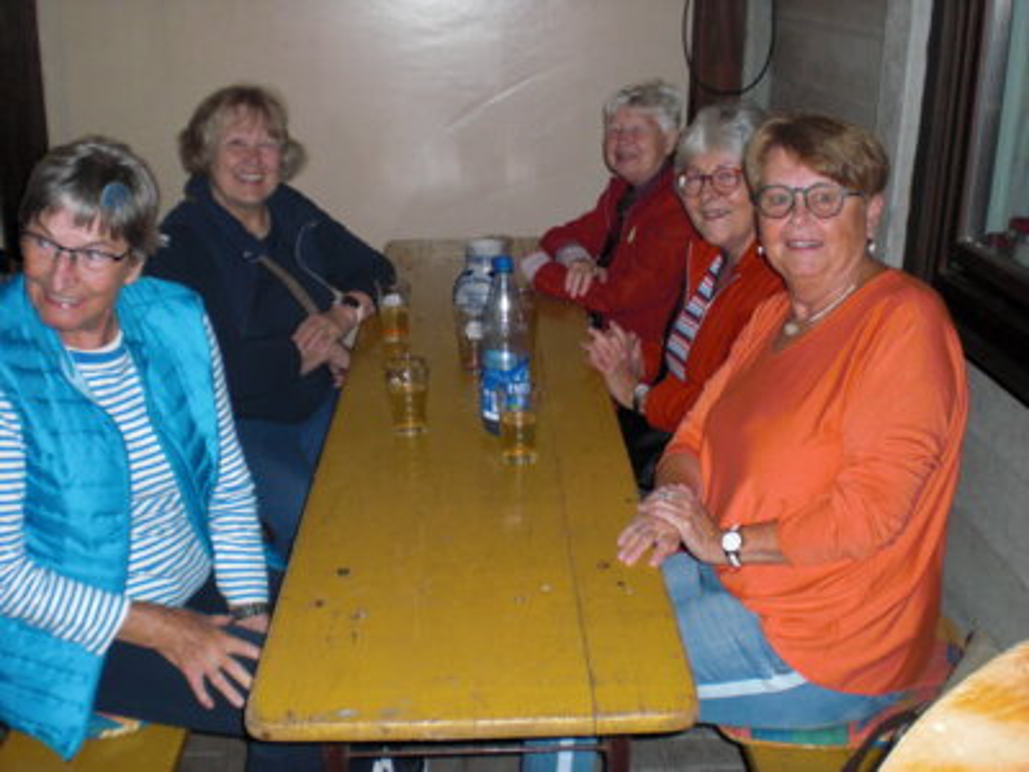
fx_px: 1130
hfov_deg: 49.0
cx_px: 514
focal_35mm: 38
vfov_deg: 37.7
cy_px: 386
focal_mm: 6.3
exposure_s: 1/60
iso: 200
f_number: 3.1
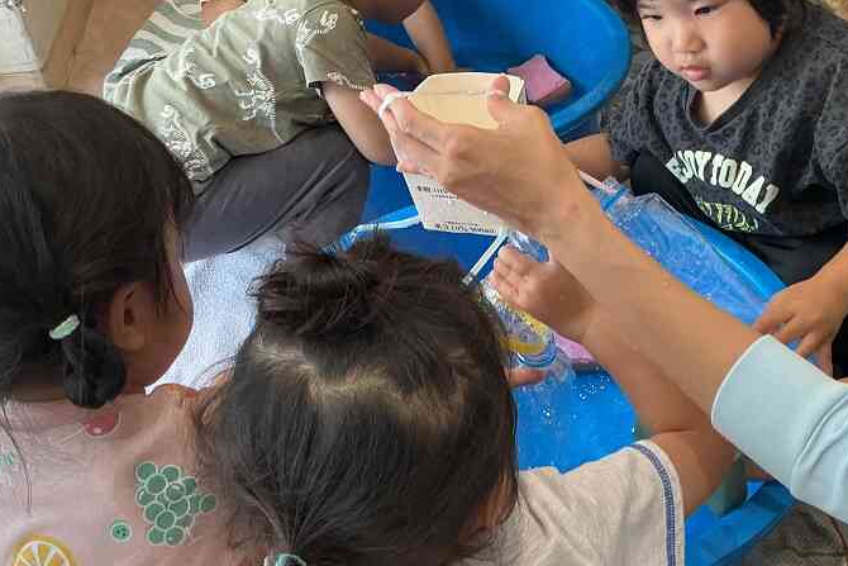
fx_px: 1060
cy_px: 291
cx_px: 483
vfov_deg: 29.9
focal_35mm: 45
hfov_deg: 43.5
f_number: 1.8
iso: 64
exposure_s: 1/120
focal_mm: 3
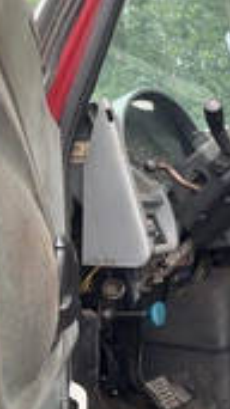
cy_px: 242
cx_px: 405
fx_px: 804
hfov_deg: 14.5
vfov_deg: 28.5
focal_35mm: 74
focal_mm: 3
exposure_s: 1/207
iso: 20
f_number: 1.8
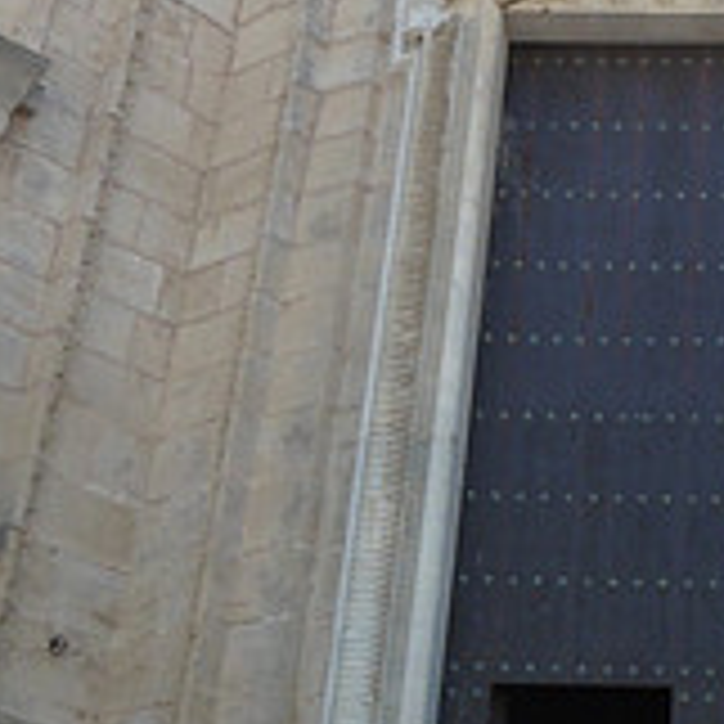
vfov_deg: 20.3
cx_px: 753
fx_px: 1964
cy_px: 31
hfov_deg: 20.1
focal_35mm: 83
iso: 80
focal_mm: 4.9
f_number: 3.3
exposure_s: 1/350
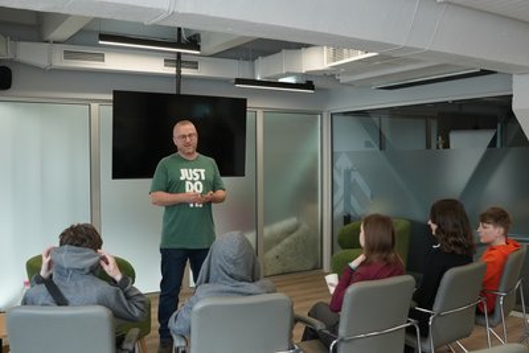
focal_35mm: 36
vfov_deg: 36.9
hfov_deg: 53.1
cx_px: 264
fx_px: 529
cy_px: 176
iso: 1000
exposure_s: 1/60
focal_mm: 24
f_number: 4
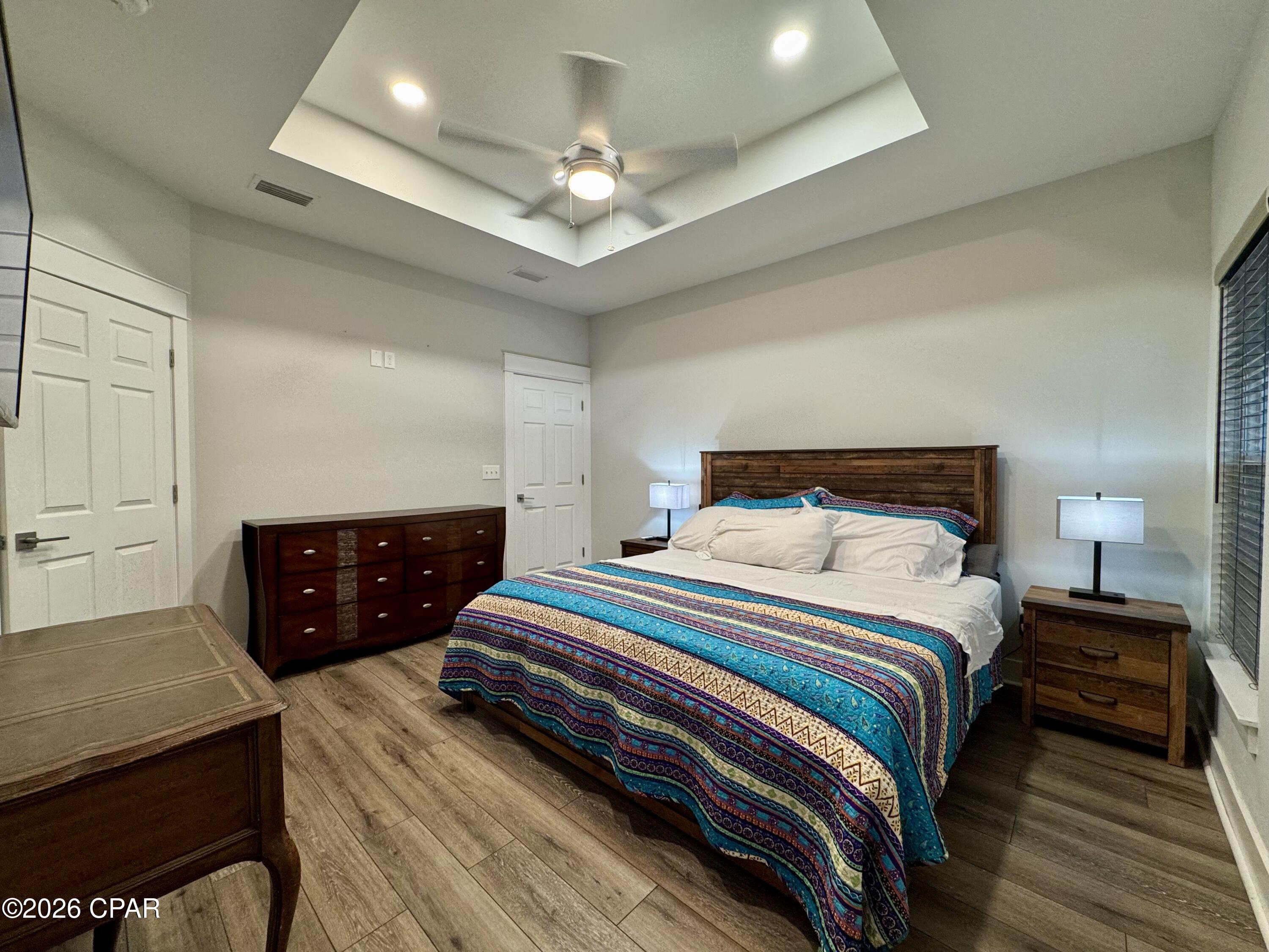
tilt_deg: -2.0
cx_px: 634
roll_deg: -0.1
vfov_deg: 85.7
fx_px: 513
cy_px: 476
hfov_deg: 102.1
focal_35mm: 14
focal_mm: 2.22
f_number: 2.2
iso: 160
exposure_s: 1/60
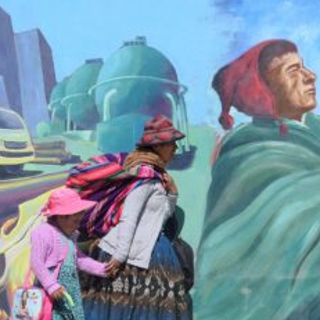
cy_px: 154
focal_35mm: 197
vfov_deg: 8.9
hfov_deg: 8.9
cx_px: 147
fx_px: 2060
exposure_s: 1/1600
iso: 250
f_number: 6.3
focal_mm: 66
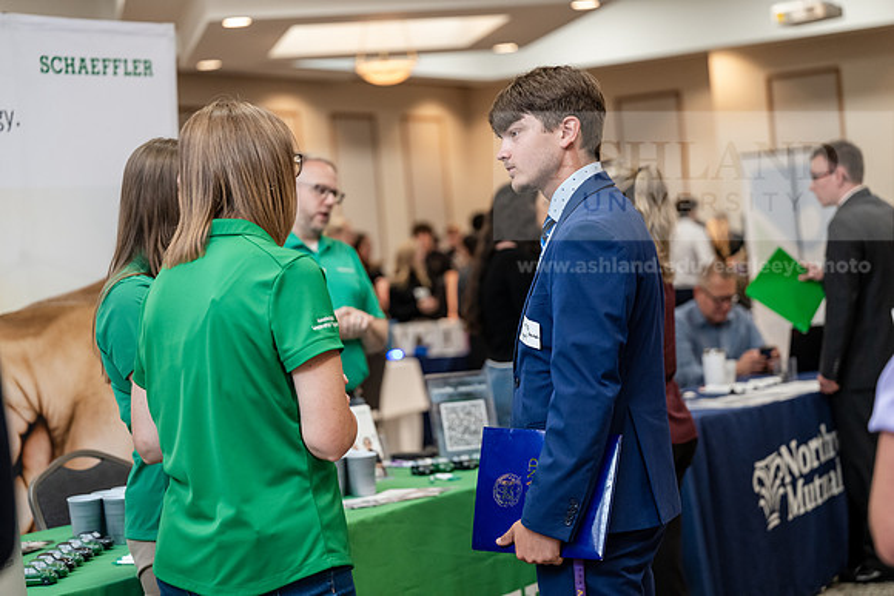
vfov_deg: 18.0
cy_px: 298
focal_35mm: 76
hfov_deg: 26.6
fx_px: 1888
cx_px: 447
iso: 2500
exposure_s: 1/200
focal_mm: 76
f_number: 2.8
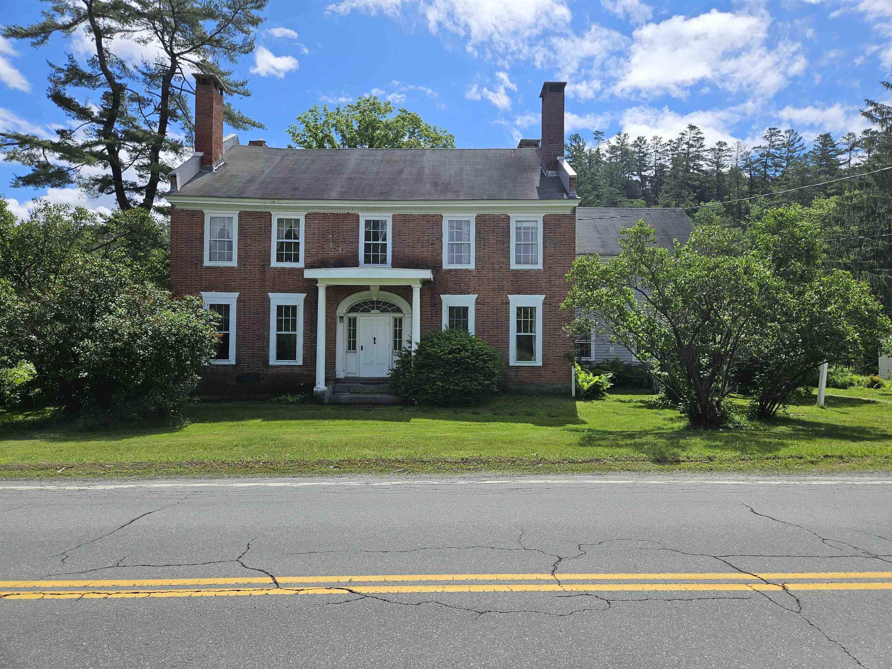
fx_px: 593
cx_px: 446
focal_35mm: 23
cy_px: 334
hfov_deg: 73.9
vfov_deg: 58.9
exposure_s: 1/2558
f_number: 1.8
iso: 25
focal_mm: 5.4
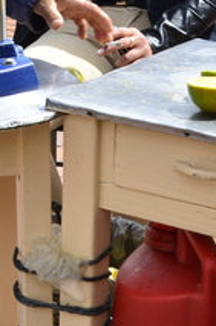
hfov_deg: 8.0
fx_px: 1492
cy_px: -5
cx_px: -156
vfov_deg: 12.3
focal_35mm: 165
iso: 320
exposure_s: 1/320
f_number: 9
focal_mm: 26
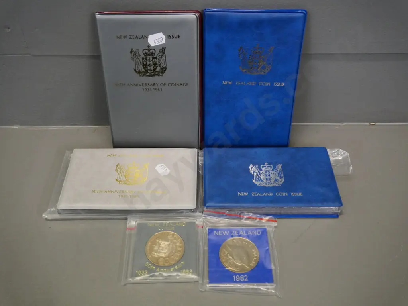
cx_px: 204
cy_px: 153
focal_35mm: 34
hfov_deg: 54.0
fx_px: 401
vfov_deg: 41.8
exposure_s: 1/160
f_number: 5
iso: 3200
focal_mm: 17
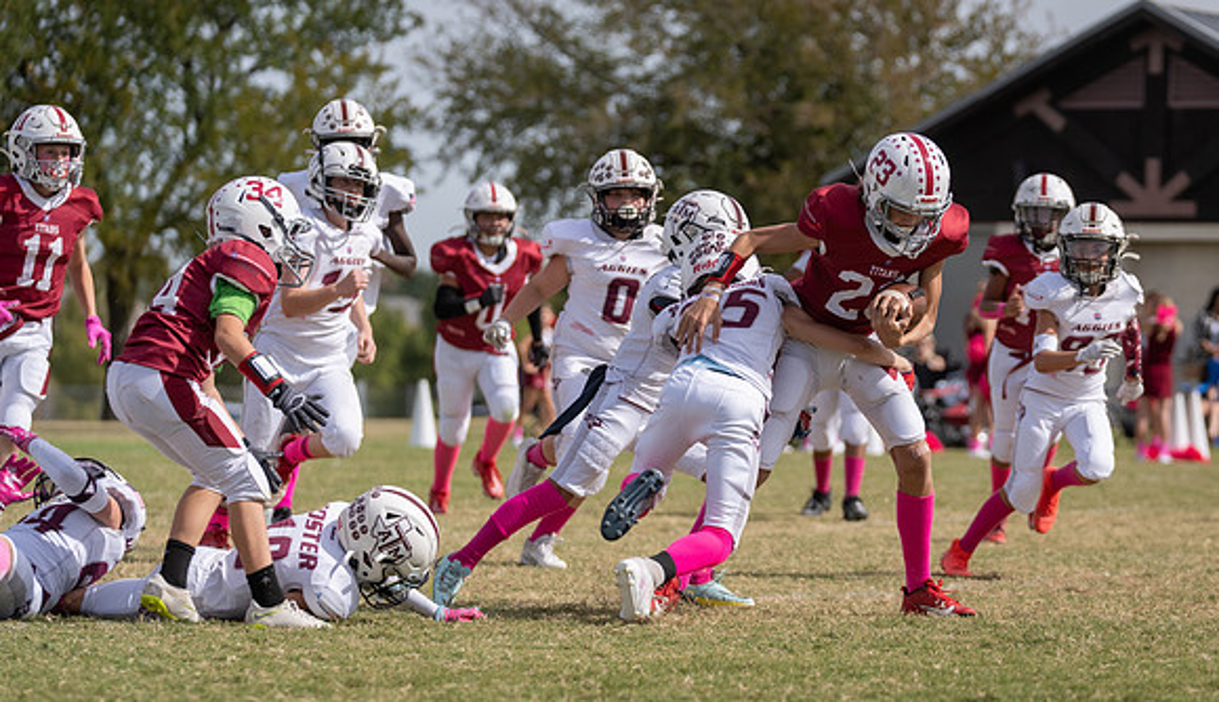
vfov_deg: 6.1
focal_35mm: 203
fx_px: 6605
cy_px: 368
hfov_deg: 10.5
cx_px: 843
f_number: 3.5
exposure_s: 1/2000
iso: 100
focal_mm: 133
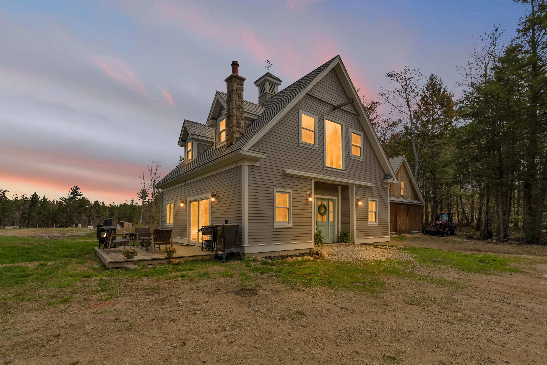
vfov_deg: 73.8
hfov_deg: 96.7
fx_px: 243
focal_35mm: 16
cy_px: 182
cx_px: 274
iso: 800
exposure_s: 1/1000
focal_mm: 16
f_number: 8
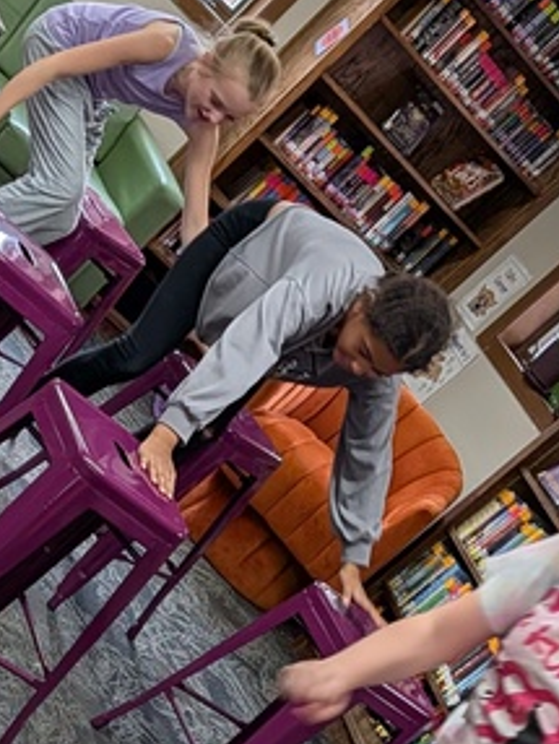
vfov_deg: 22.0
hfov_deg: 17.0
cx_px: 74
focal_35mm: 86
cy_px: 726
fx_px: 1849
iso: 112
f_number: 1.68
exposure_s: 1/120
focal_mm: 6.9
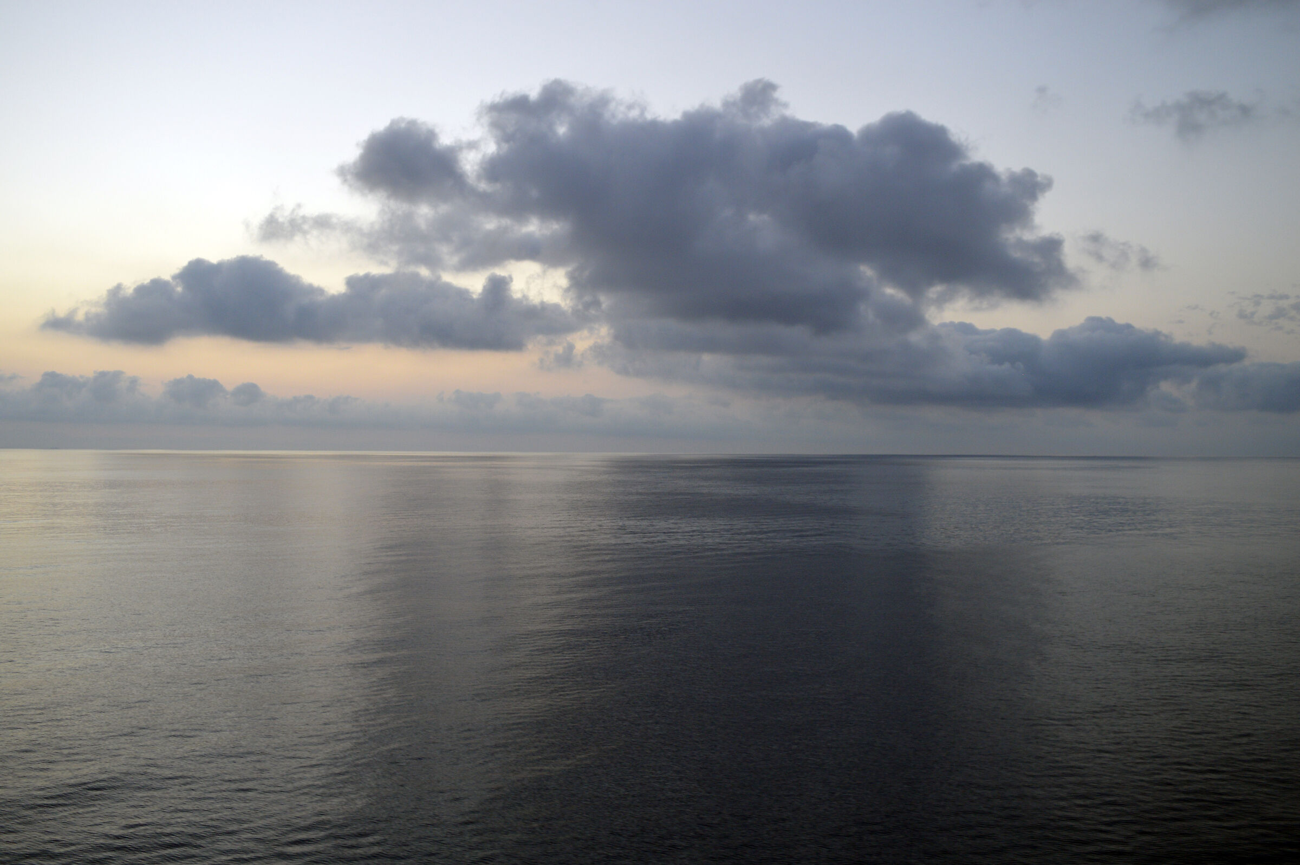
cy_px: 432
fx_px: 974
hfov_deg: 67.4
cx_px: 650
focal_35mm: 27
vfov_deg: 47.9
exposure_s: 1/80
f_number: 4.5
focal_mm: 18
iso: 400
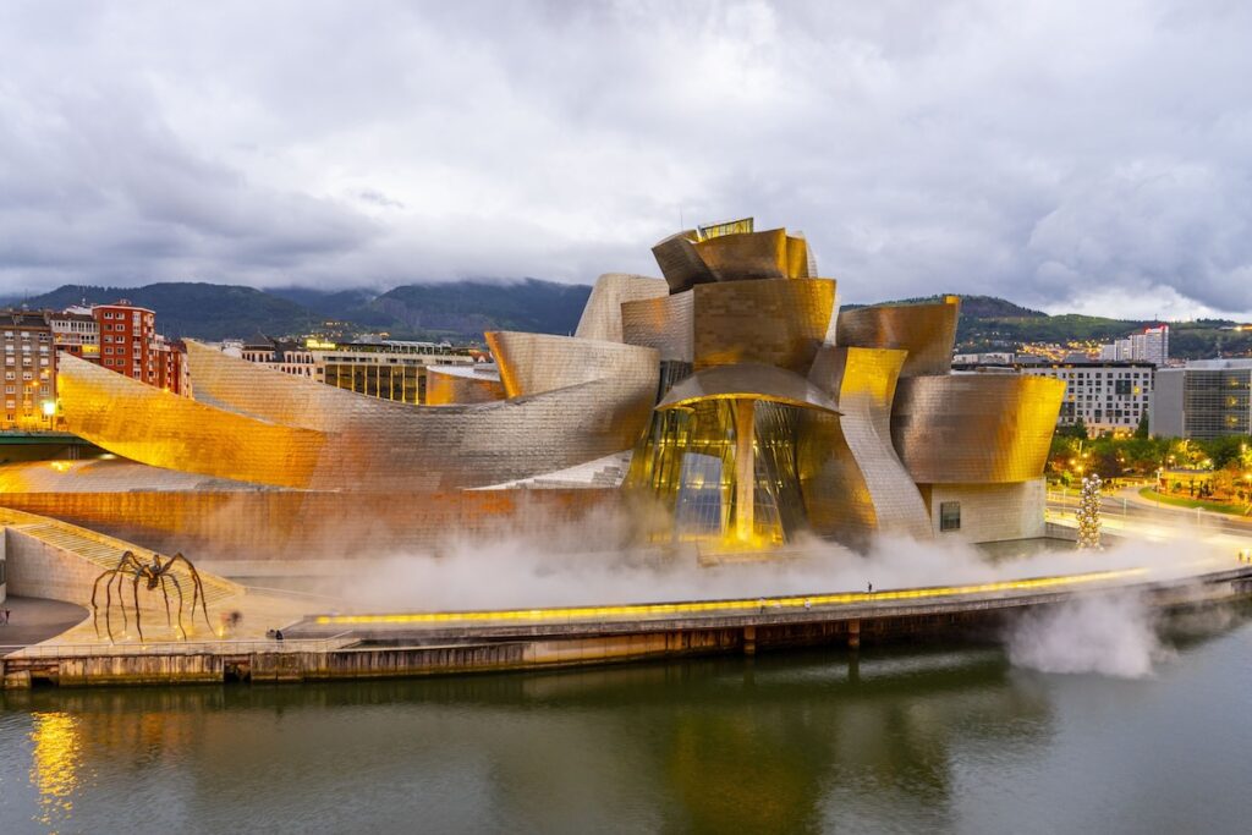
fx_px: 974
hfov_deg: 65.5
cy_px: 418
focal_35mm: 28
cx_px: 626
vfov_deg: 46.4
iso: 200
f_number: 8
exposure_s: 1/1.43
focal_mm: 28
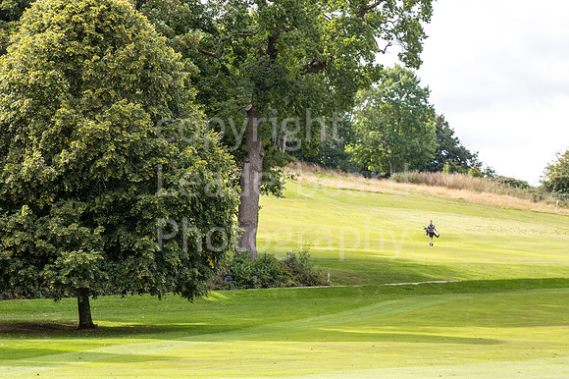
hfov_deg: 11.8
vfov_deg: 7.9
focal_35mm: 174
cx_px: 284
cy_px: 190
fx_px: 2748
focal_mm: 116
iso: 200
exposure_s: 1/1600
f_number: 2.8
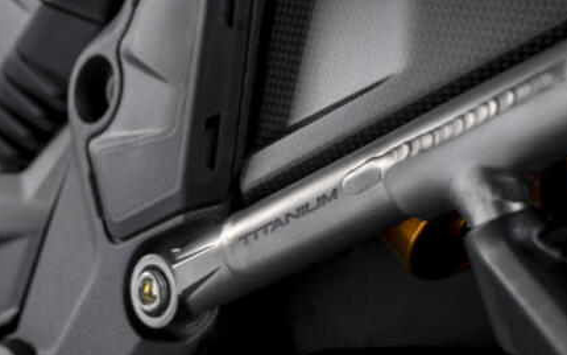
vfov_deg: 15.7
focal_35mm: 83
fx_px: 1283
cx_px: 284
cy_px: 218
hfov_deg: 24.9
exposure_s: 1/100
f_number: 8
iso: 100
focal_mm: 70
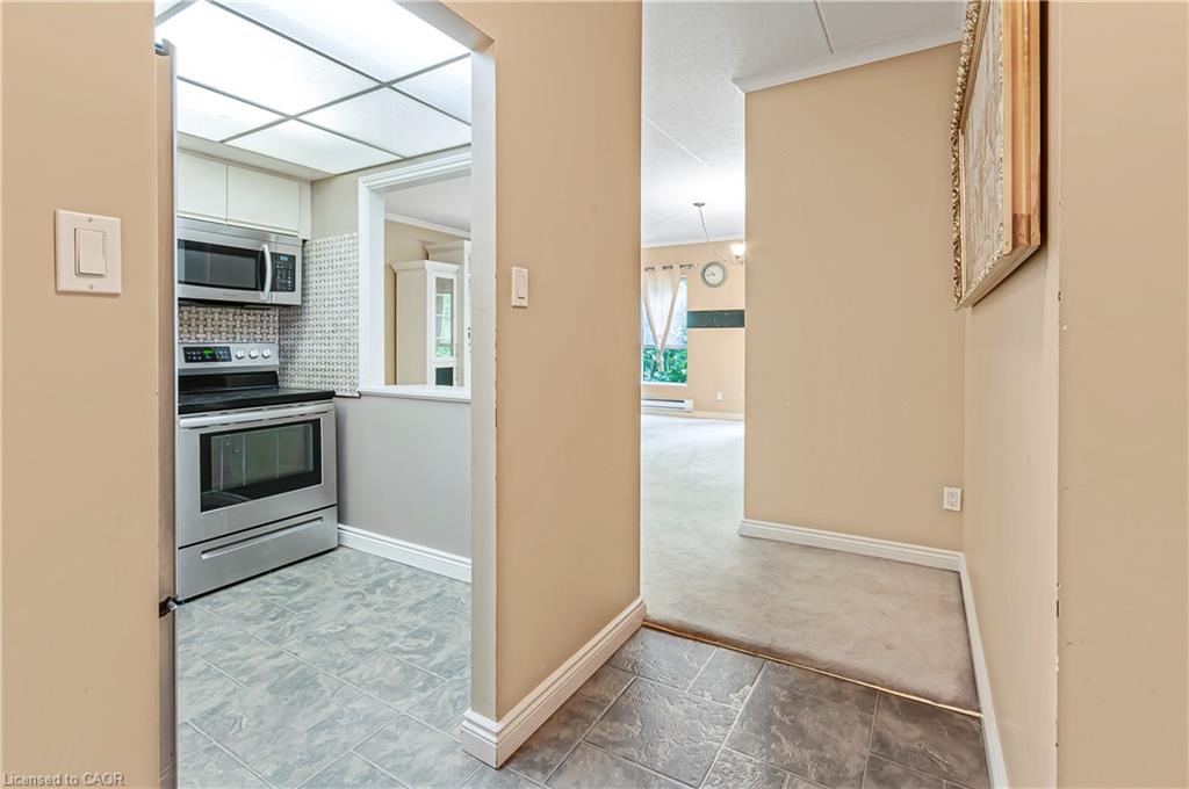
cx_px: 594
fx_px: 495
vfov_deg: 77.2
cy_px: 394
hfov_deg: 100.5
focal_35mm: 15
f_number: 8
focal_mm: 10
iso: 100
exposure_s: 1
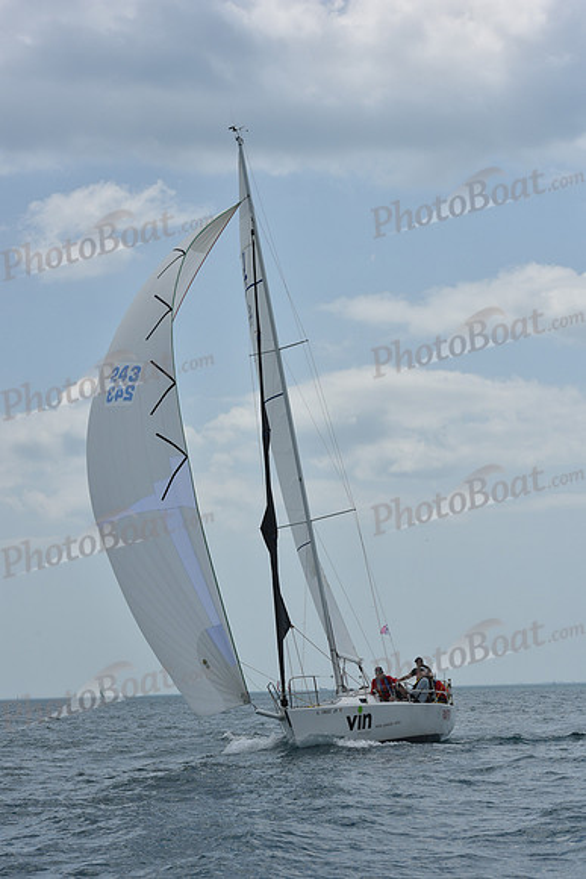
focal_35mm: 92
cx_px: 293
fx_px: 2245
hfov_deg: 14.9
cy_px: 440
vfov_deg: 22.1
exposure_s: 1/1250
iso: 250
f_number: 10
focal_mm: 92
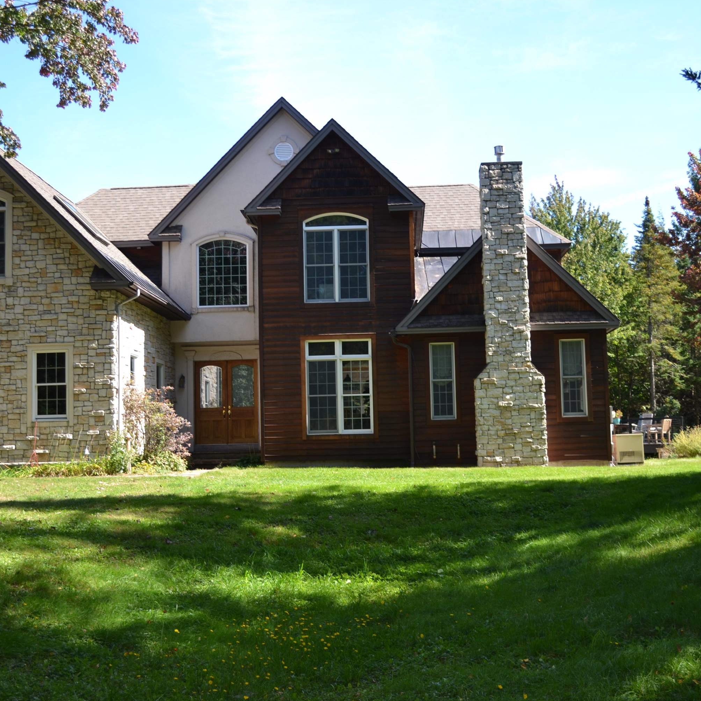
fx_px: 985
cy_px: 356
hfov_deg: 39.2
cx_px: 335
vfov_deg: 39.2
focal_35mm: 43
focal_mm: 22
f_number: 4.5
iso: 100
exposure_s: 1/200
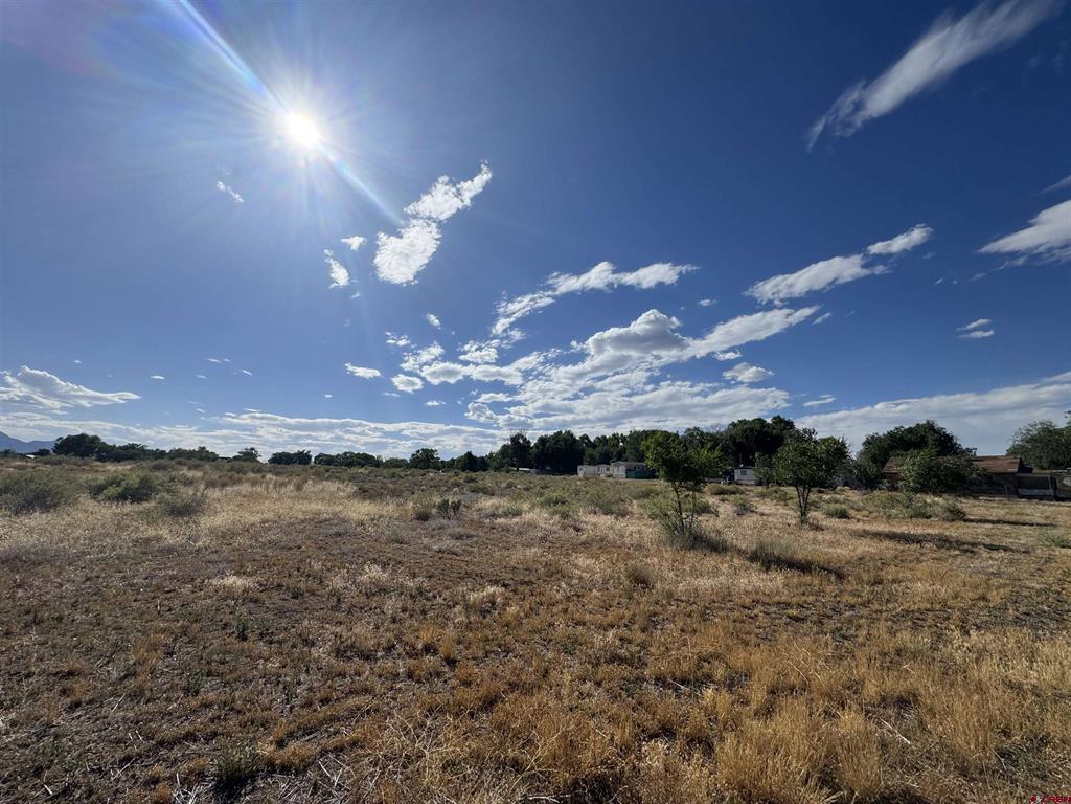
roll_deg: -2.4
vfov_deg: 85.7
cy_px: 402
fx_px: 433
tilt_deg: +9.7
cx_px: 536
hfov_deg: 102.1
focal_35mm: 14
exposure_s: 1/4630
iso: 40
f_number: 2.2
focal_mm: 2.22
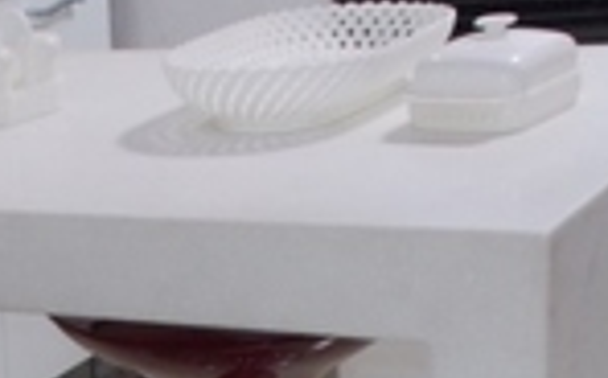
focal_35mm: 122
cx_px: -53
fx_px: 2018
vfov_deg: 10.1
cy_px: 692
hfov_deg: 16.6
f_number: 3.6
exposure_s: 1/25
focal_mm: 6
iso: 200
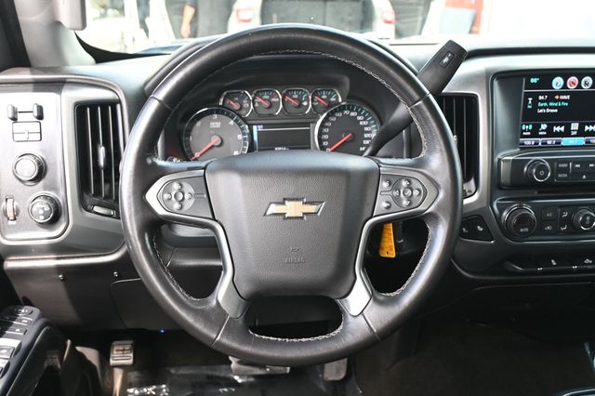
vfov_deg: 36.8
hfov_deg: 53.2
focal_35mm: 36
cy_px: 198
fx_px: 595
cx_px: 298
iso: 900
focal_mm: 24
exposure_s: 1/125
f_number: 4.2
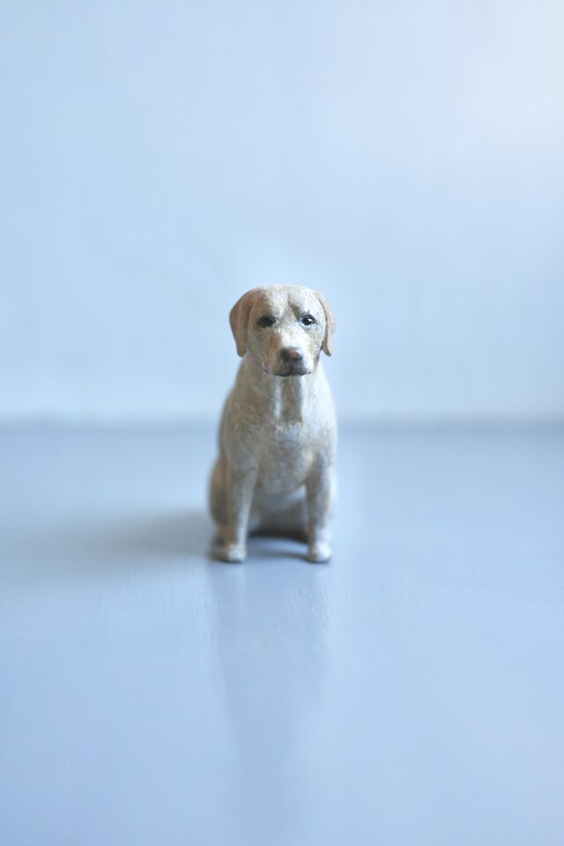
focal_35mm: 49
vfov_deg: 40.3
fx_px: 1151
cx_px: 282
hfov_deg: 27.5
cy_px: 423
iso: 800
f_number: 2.8
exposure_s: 1/100
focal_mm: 49
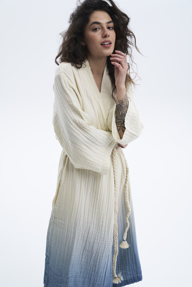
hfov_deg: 27.7
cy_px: 144
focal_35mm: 49
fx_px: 390
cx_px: 96
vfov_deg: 40.6
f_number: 8
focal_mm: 48.7
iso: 250
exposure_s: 1/200
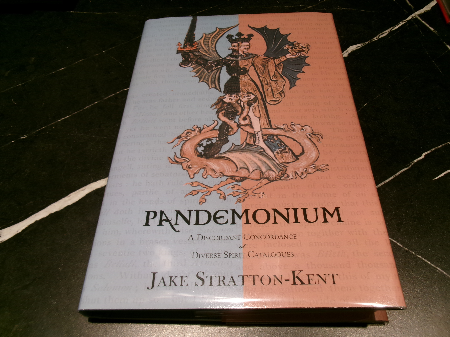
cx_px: 225
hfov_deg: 63.4
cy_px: 168
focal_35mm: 28
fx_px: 364
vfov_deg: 49.7
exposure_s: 1/34
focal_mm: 5.1
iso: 119
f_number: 3.9
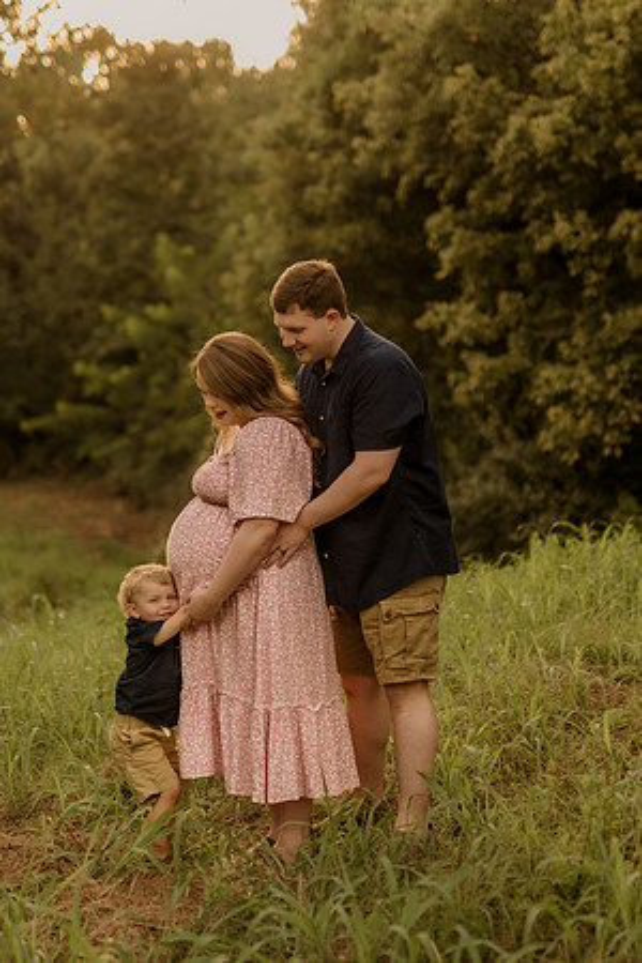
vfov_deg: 27.0
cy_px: 482
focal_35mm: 75
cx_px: 321
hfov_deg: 18.2
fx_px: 2006
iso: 125
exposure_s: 1/800
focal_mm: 50
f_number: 1.8
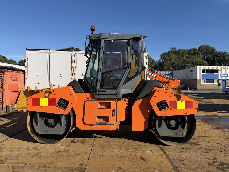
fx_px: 172
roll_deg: -0.3
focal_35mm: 26
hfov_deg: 67.3
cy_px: 81
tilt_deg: -0.3
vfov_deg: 53.1
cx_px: 112
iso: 80
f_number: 1.78
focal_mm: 6.76
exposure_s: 1/4975
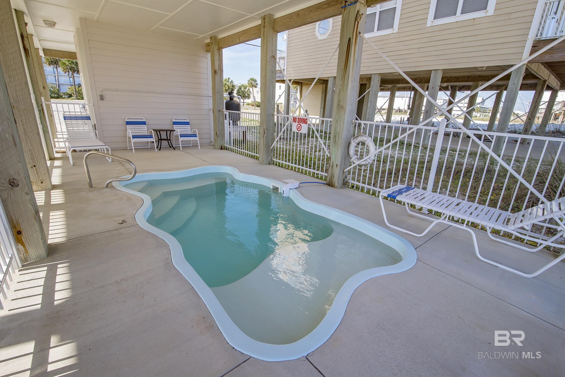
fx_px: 251
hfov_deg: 96.7
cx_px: 282
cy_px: 188
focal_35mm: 16
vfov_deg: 73.8
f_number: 9
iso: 100
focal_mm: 16
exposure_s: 1/80
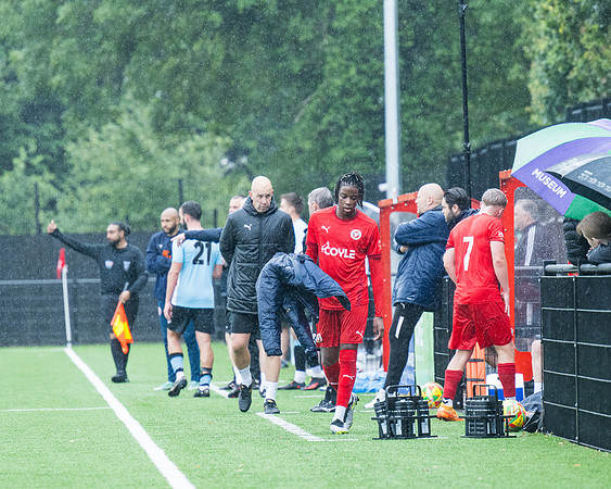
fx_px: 6110
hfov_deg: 5.7
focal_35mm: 338
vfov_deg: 4.6
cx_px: 306
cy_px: 244
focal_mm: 200
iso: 1000
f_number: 4
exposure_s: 1/800
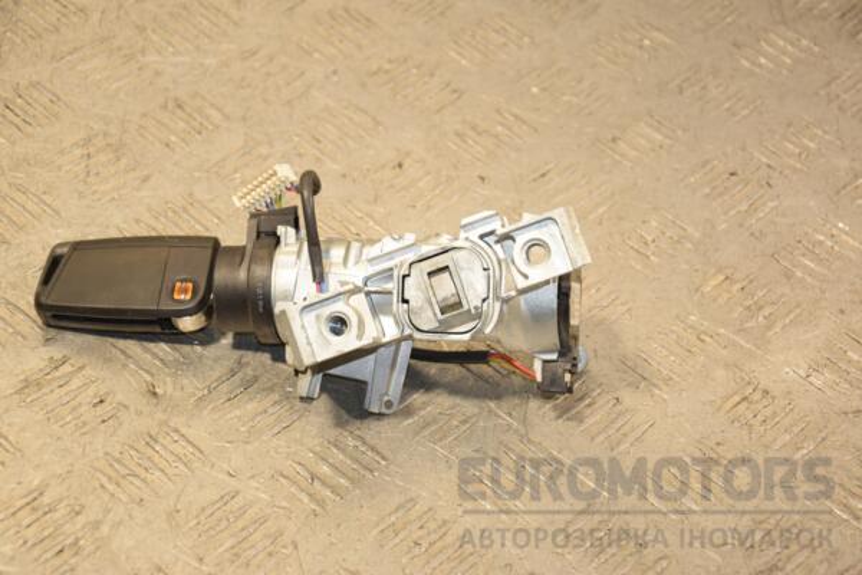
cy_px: 288
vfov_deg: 14.7
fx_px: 2227
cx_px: 431
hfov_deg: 21.9
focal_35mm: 93
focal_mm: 62
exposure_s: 1/200
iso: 800
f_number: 5.6
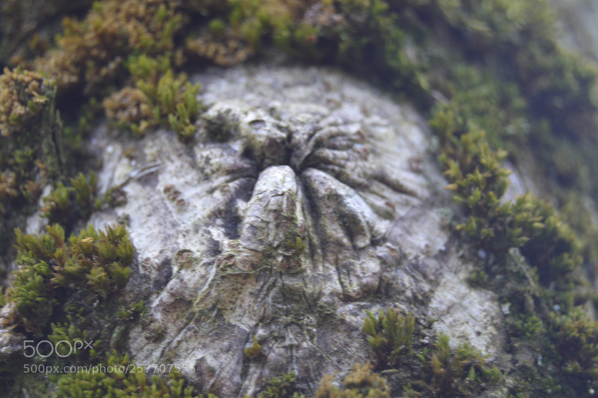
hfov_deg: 24.6
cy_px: 199
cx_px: 299
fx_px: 1369
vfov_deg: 16.5
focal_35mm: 82
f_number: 5.6
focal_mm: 55
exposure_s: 1/80
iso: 400
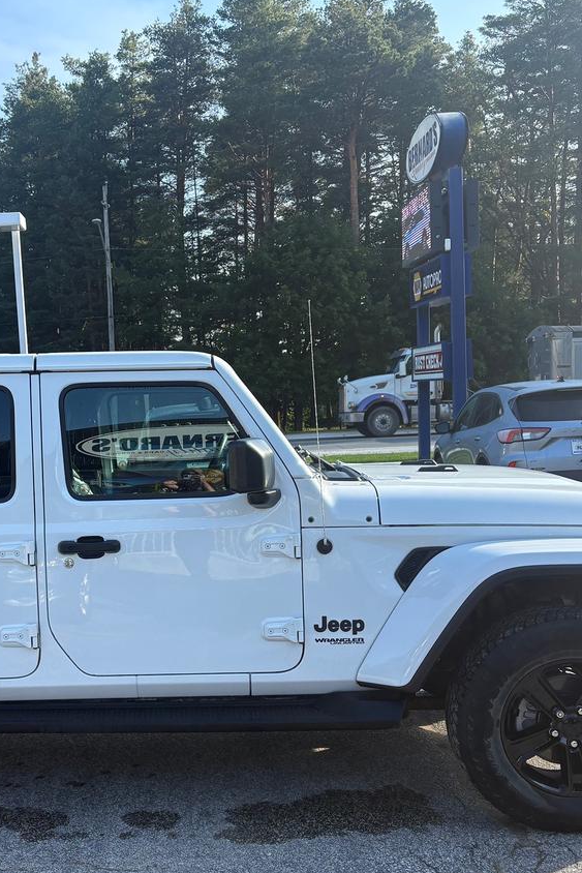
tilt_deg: -4.9
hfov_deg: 32.1
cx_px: 152
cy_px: 491
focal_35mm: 41
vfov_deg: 47.3
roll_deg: +3.9
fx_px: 994
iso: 50
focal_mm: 5.96
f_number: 1.6
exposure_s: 1/1155
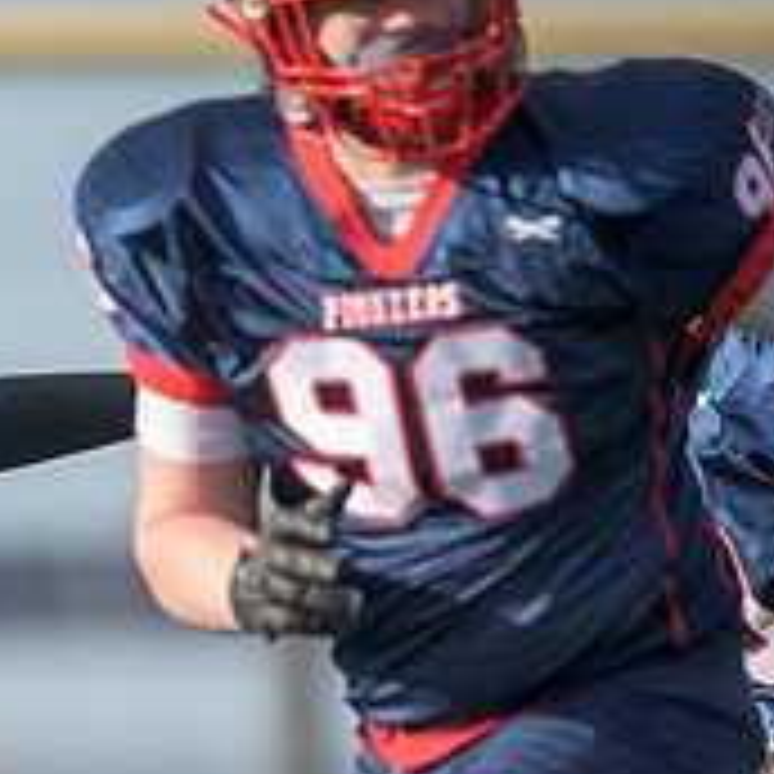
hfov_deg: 0.9
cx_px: -223
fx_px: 49051
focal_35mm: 1939
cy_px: 1063
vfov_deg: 0.9
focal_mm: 500
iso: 500
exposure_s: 1/2500
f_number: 4
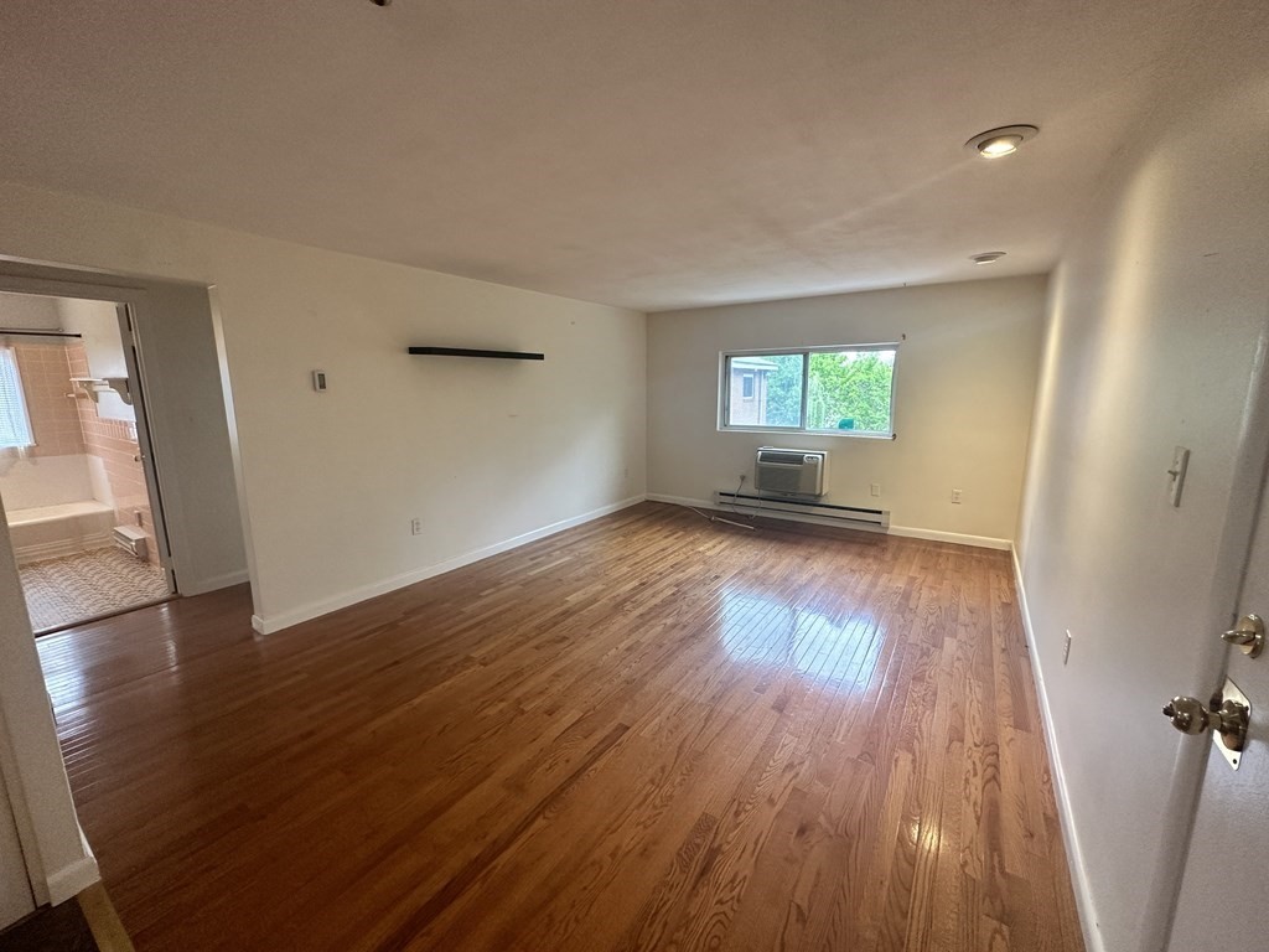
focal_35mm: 14
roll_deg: +0.4
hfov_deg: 102.1
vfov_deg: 85.7
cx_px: 634
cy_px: 476
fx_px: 513
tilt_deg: -10.5
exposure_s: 1/60
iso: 160
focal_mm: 2.22
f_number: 2.2
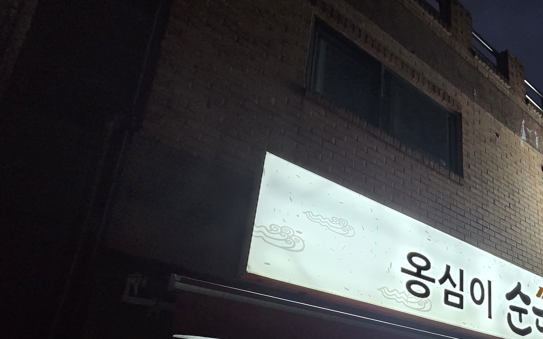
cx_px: 439
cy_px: 327
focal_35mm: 25
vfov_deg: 43.4
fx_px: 370
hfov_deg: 65.6
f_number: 2.2
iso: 640
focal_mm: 2.2
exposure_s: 1/60
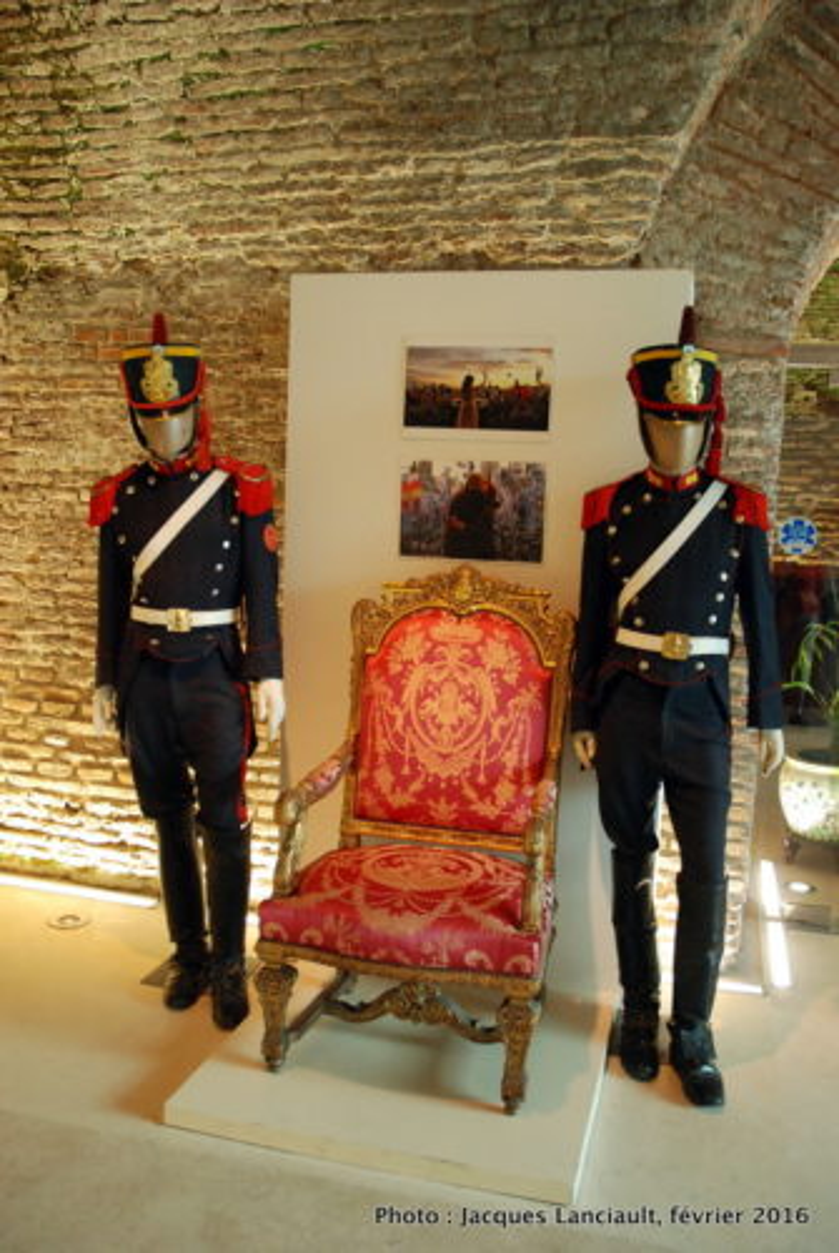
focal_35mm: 33
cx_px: 420
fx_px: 1150
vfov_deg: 57.2
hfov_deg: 40.1
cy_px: 626
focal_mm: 22
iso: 1250
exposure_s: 1/15
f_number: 3.8
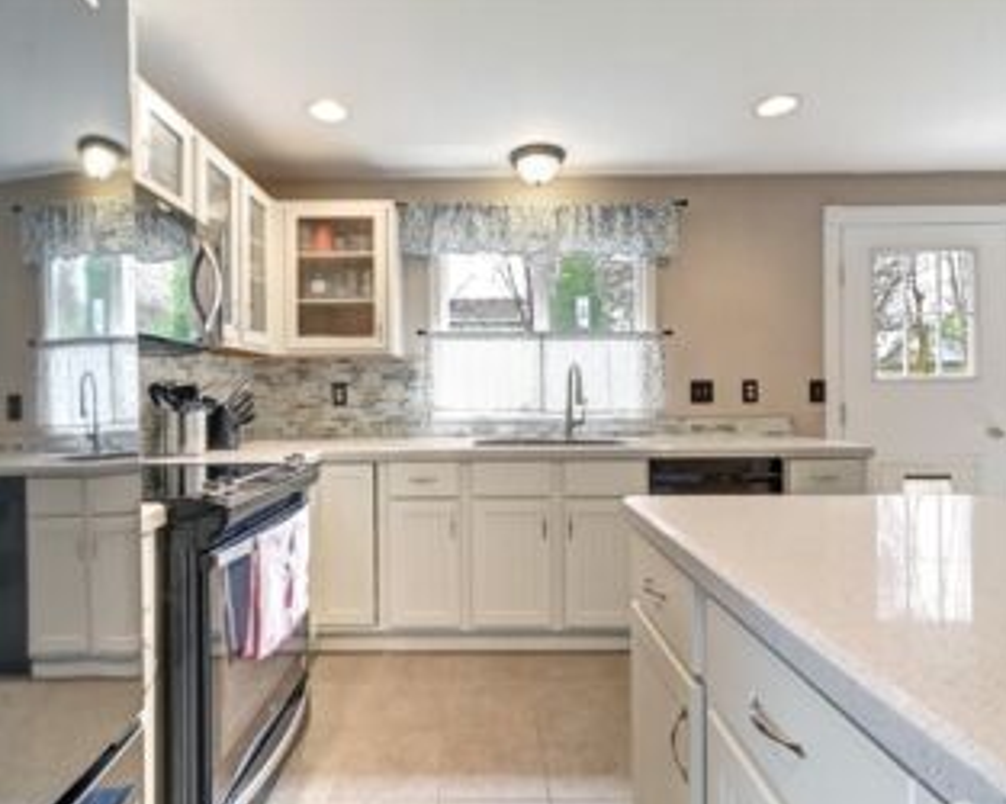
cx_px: 485
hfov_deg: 86.4
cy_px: 420
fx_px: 536
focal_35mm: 18
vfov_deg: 73.7
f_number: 11
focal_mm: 10
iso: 3200
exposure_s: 1/6
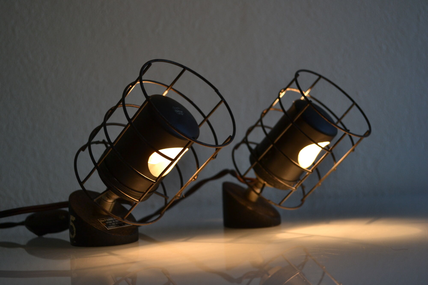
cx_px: 214
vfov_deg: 28.1
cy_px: 142
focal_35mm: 48
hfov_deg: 41.1
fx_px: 571
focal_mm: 32
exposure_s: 1/100
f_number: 5
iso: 400
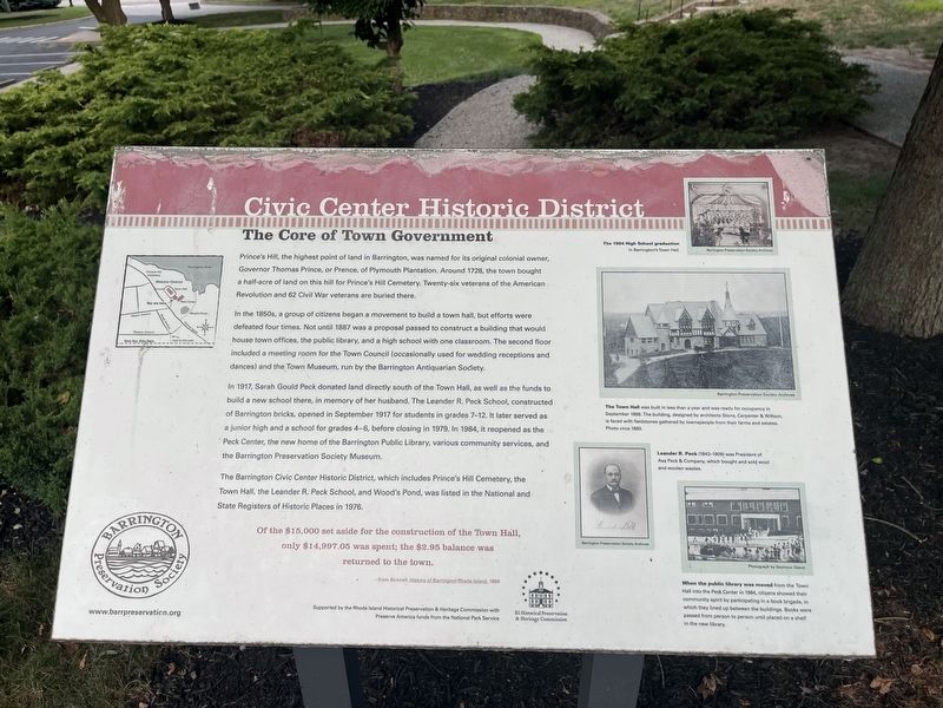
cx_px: 472
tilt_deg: -31.4
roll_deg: +0.4
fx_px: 708
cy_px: 354
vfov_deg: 53.1
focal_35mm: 26
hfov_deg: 67.3
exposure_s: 1/336
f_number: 1.6
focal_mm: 5.1
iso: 50
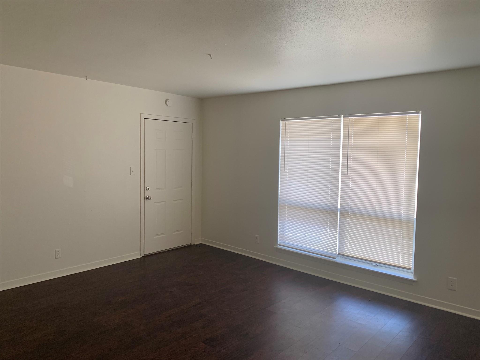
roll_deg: -0.7
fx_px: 361
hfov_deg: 67.3
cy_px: 180
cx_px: 240
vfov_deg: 53.1
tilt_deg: -3.3
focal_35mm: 26
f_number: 1.8
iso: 100
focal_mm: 4.25
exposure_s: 1/98
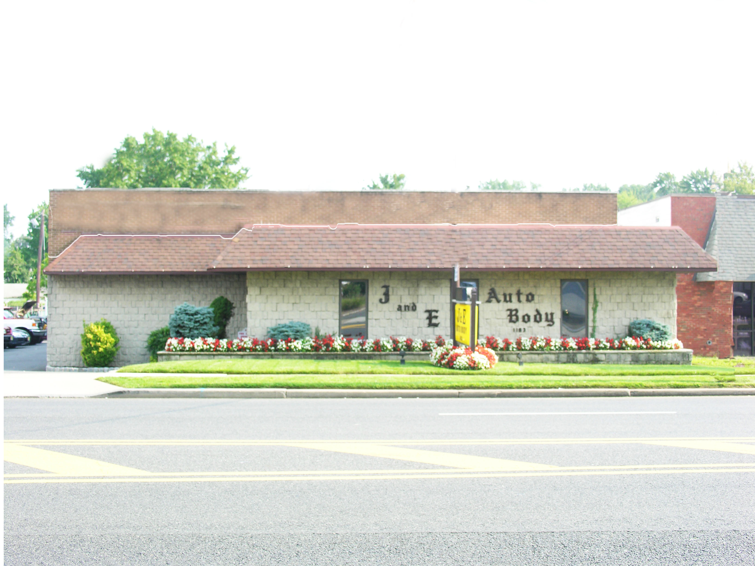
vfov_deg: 31.5
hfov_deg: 41.2
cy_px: 283
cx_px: 378
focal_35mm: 46
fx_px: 1003
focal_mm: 11.8
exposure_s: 1/193
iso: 50
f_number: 3
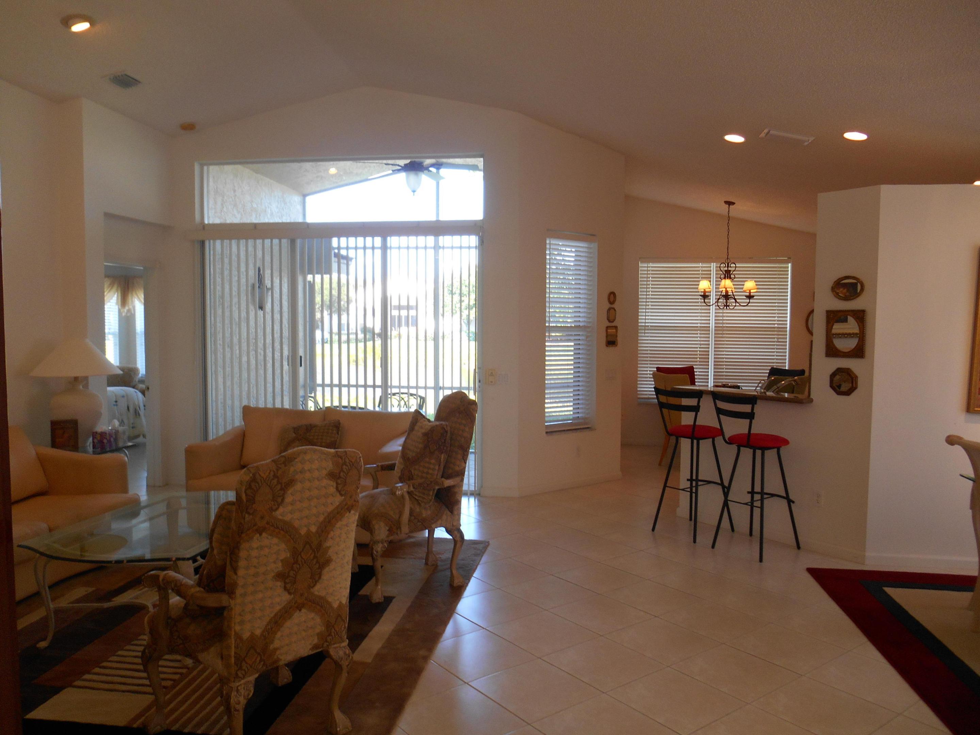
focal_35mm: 26
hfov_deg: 67.3
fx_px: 736
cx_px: 490
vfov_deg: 53.1
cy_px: 368
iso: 110
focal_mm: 4.7
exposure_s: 1/30
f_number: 3.4
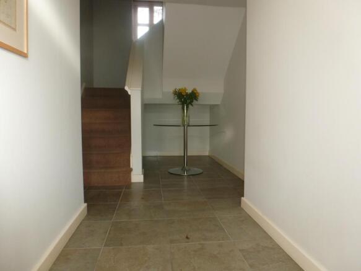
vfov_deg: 56.8
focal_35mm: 24
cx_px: 180
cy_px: 136
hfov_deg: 71.6
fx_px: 250
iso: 200
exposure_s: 1/60
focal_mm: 4.3
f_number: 3.3
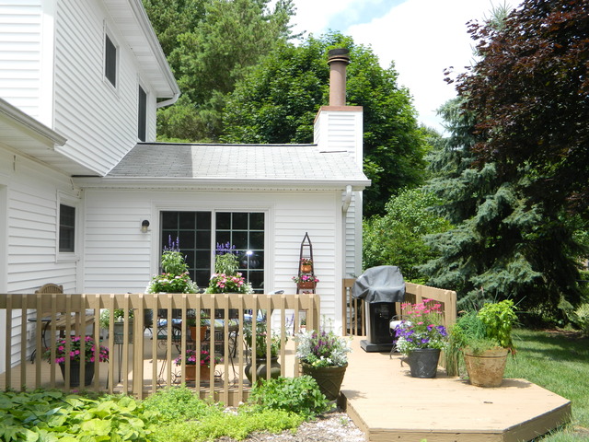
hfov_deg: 45.8
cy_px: 221
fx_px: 698
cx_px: 294
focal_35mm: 41
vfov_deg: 35.1
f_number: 3.5
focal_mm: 7.3
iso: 110
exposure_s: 1/640
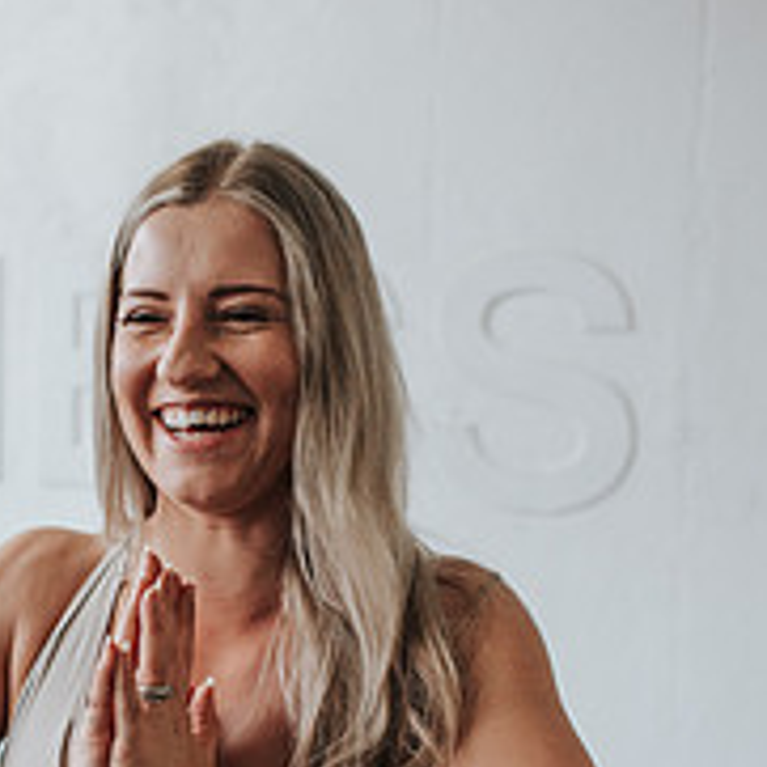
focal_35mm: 74
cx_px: 233
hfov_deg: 23.2
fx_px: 1855
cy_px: 606
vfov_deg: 23.1
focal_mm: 35
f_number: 3.2
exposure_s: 1/250
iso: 800
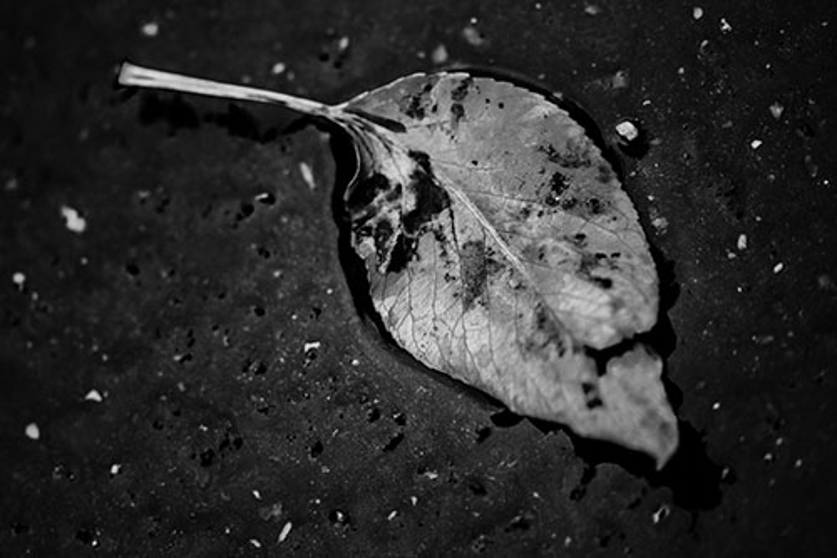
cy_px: 279
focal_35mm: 210
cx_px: 418
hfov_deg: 9.8
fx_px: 4881
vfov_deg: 6.5
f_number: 6.7
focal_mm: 210
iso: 1250
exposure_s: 1/800
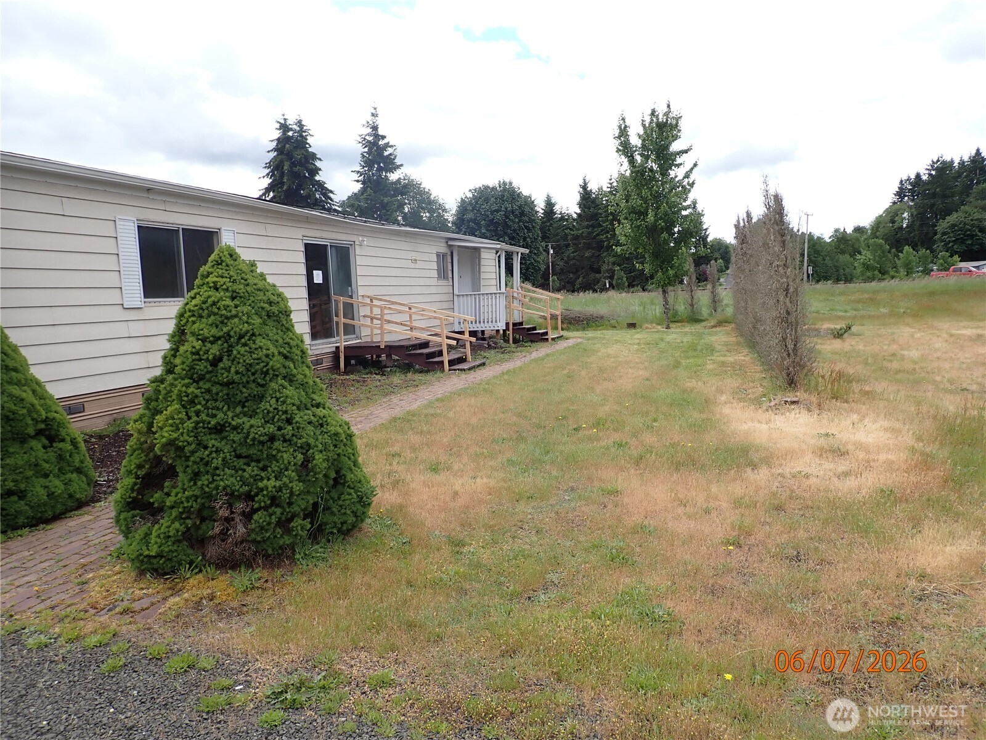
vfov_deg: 54.9
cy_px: 370
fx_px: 712
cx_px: 493
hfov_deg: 69.4
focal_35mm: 25
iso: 100
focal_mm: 4.5
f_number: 2.8
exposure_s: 1/800
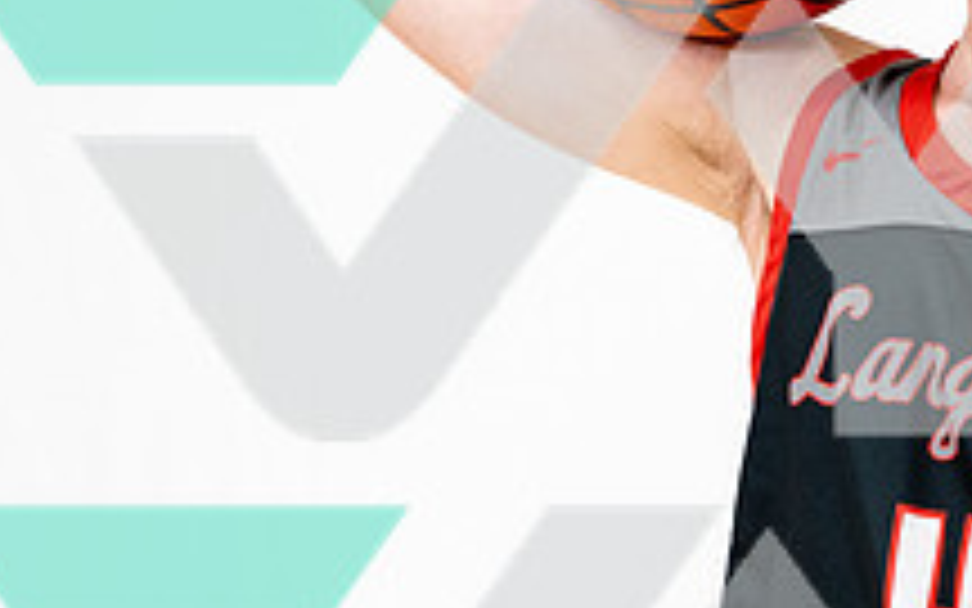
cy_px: 200
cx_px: 1098
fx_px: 4848
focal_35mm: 183
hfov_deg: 11.3
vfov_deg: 7.2
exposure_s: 1/200
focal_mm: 67
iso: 2500
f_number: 5
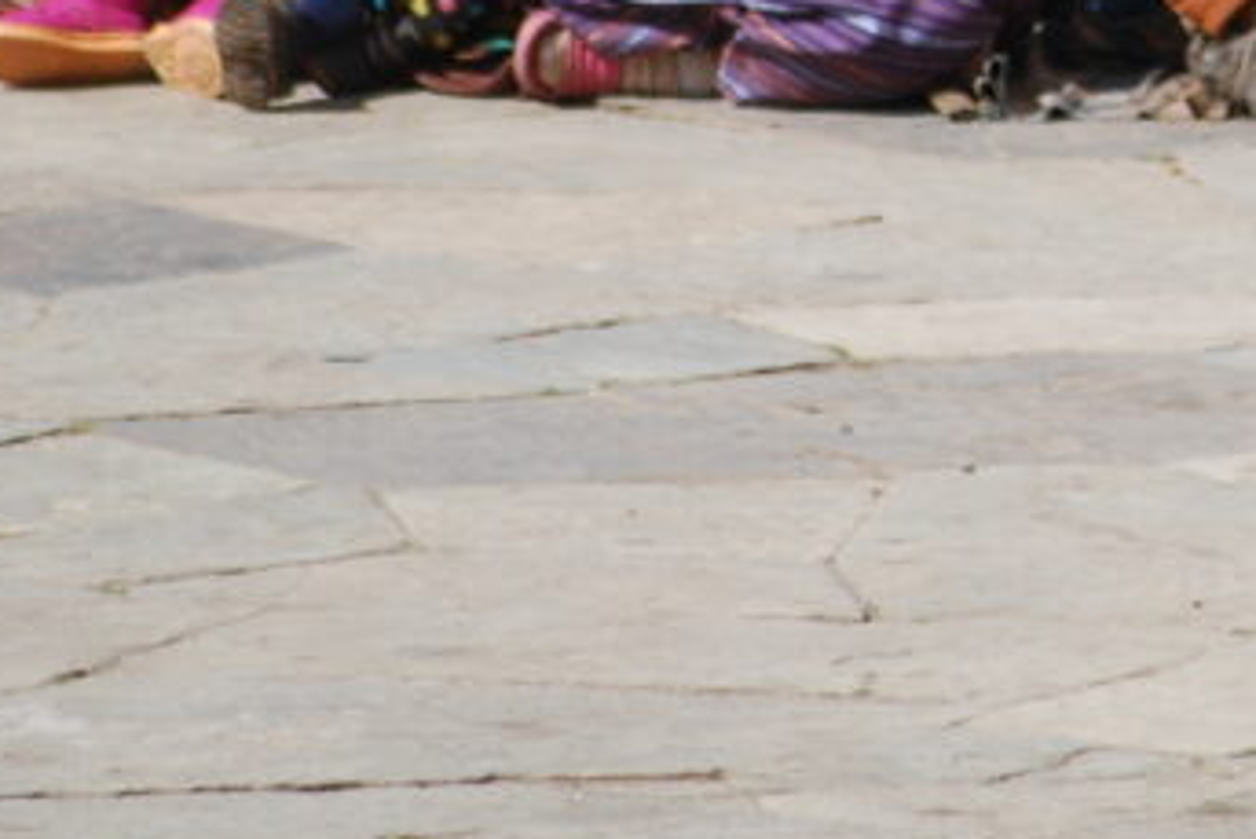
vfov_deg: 1.5
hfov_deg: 2.3
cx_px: 1439
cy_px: -82
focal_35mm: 896
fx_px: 31272
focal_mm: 200
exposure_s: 1/1000
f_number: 5.6
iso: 200
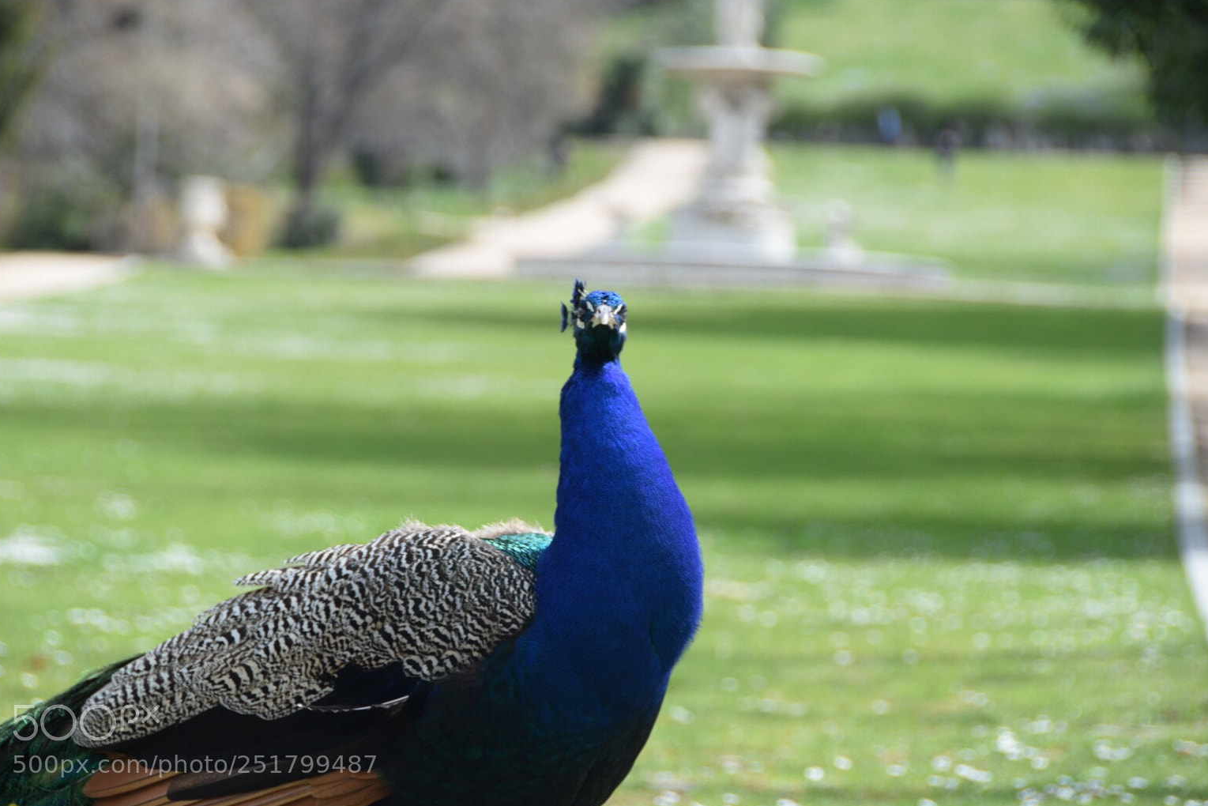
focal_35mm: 204
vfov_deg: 6.7
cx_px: 596
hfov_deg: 10.1
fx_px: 6846
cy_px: 405
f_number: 7.1
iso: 100
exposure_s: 1/160
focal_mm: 130
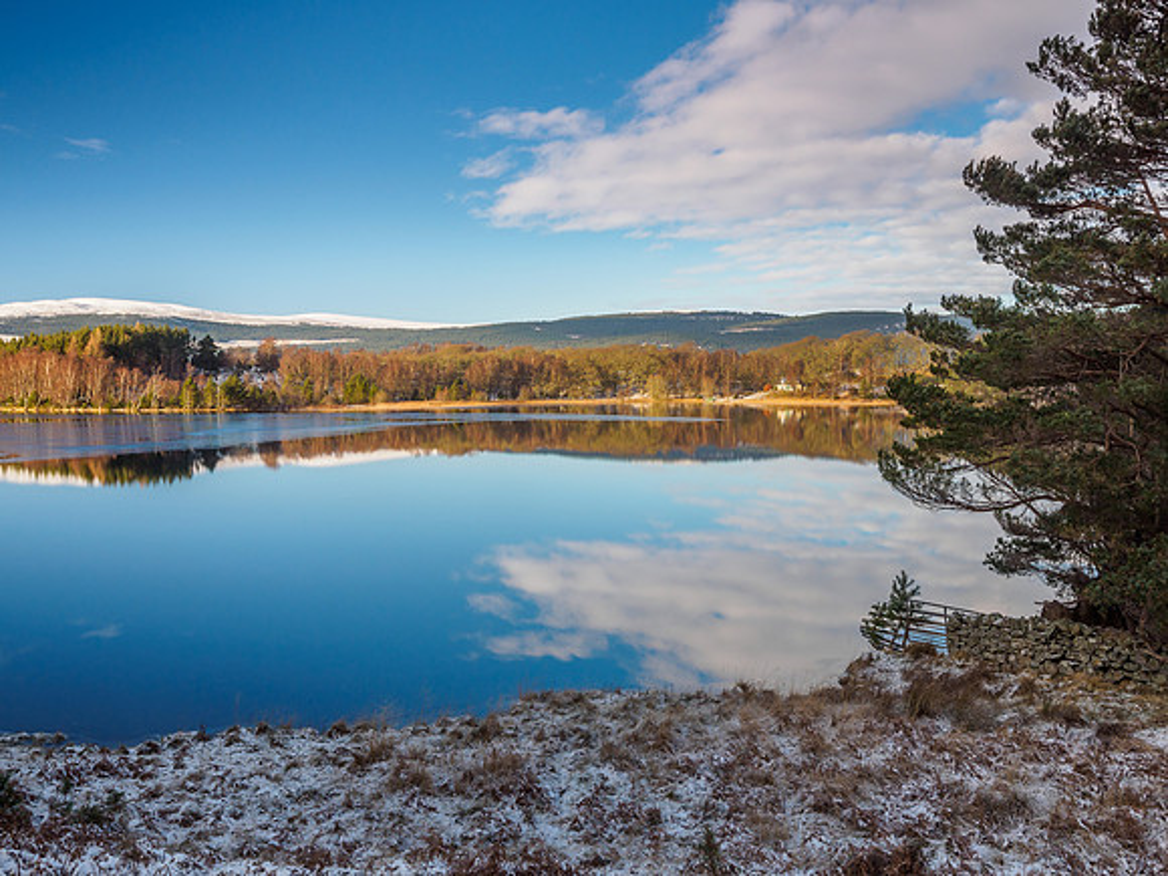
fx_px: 1028
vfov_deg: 46.2
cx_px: 584
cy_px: 438
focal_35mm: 30
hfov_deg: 59.2
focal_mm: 15
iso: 200
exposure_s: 1/80
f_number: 7.1
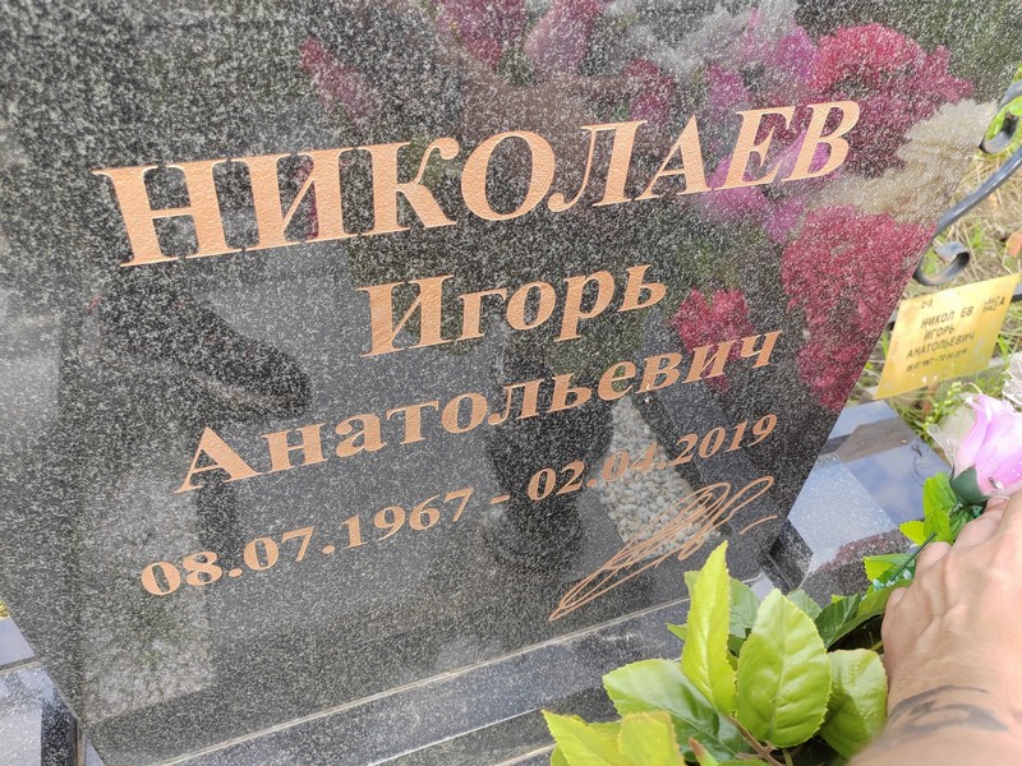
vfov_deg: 51.4
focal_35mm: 27
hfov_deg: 65.3
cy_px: 383
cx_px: 511
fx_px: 797
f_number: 1.9
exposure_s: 1/130
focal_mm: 5.52
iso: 100
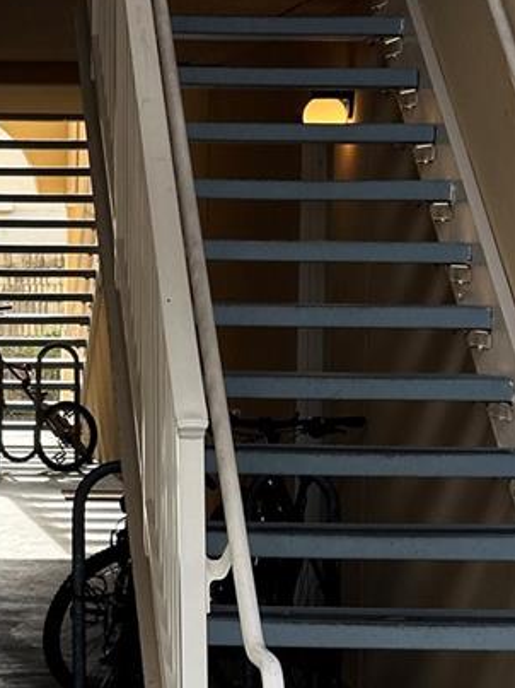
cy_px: 376
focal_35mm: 143
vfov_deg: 13.8
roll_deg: -1.4
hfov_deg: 10.2
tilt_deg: -3.2
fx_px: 2838
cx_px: -152
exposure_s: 1/373
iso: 64
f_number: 1.78
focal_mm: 6.86
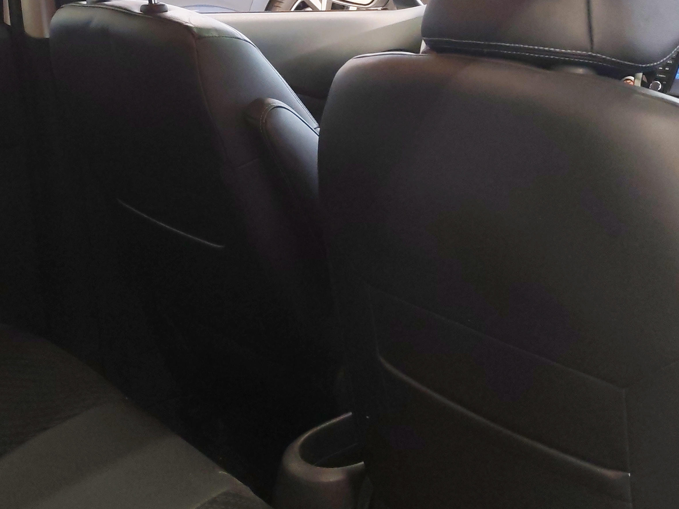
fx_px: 1059
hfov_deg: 35.5
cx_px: 307
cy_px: 101
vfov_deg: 26.5
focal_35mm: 54
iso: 1250
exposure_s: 1/100
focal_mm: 6.12
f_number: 1.9
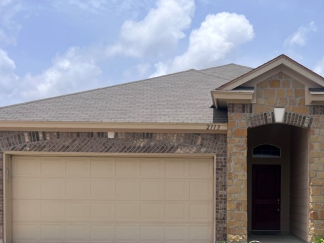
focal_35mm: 50
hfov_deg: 37.5
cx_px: 233
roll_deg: +0.1
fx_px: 468
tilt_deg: -0.9
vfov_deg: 28.2
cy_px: 209
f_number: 1.6
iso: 50
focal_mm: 5.1
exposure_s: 1/5319
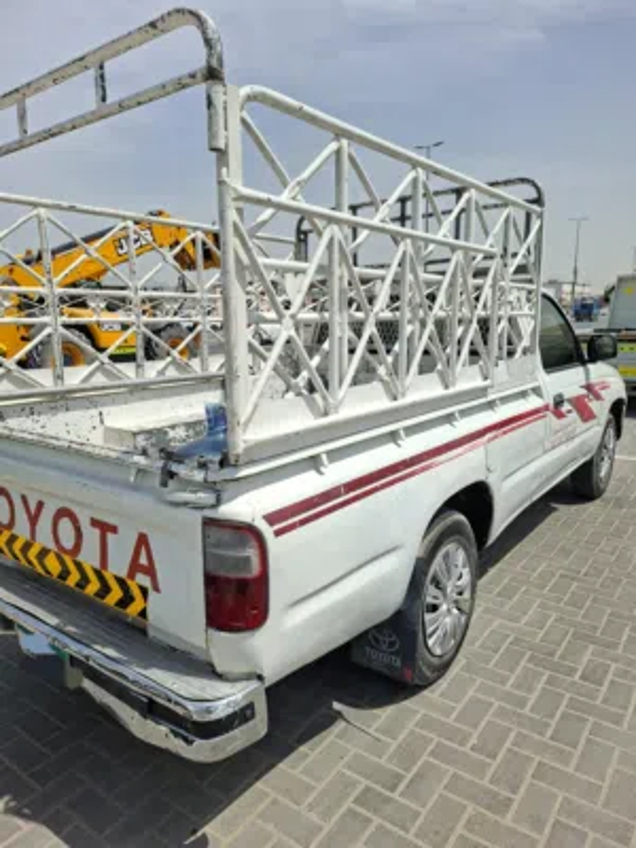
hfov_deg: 58.9
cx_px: 318
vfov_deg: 73.9
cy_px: 424
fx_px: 563
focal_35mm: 23
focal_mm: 5.54
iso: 50
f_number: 1.8
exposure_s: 1/3333
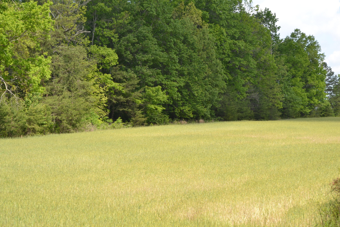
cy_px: 114
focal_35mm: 82
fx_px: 779
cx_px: 170
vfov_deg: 16.6
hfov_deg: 24.6
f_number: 8
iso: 100
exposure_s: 1/125
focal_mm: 55
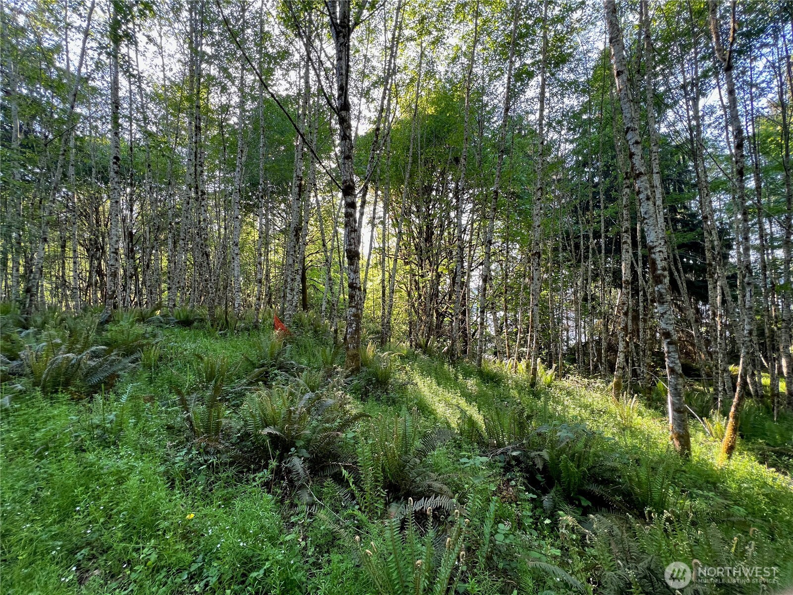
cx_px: 396
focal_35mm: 13
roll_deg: +3.6
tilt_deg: +2.5
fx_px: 298
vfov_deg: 89.9
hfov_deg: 106.2
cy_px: 298
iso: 64
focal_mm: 1.57
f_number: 1.8
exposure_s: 1/99
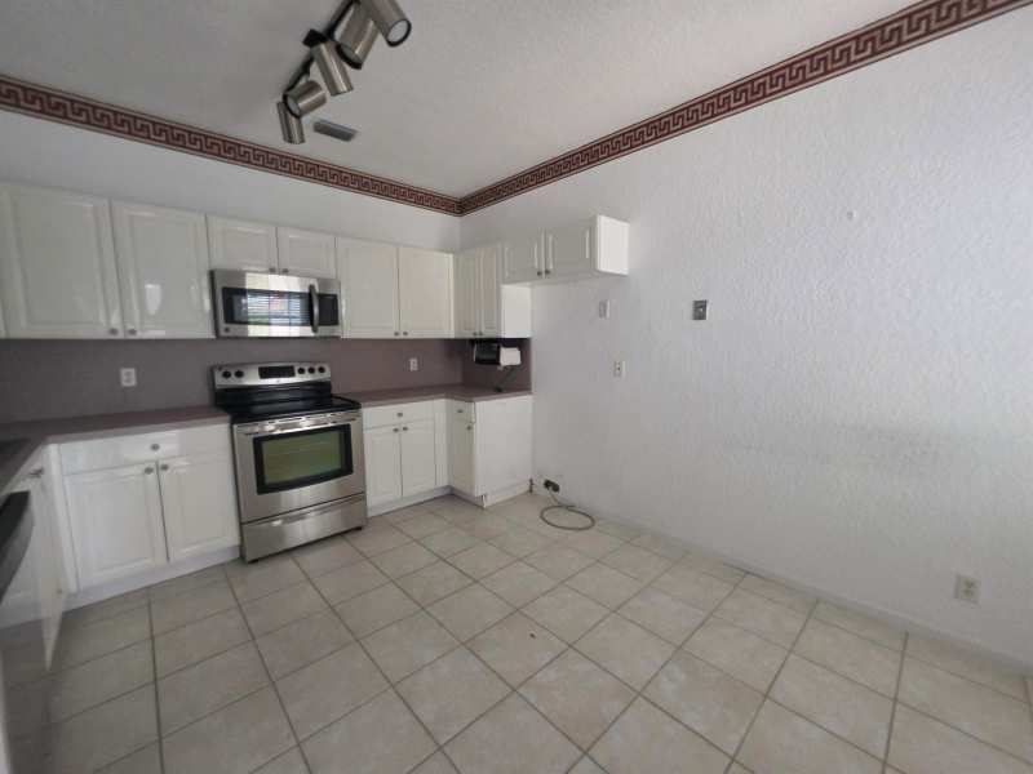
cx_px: 516
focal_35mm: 13
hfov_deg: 106.2
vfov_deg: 89.9
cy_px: 387
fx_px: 388
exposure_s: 1/60
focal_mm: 2.2
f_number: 1.9
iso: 320
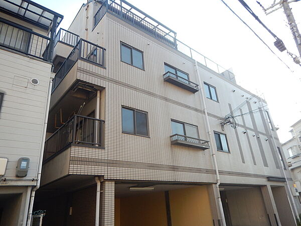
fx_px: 209
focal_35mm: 24
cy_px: 113
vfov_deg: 56.8
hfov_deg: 71.6
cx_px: 150
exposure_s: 1/400
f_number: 2.8
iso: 125
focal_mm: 4.3
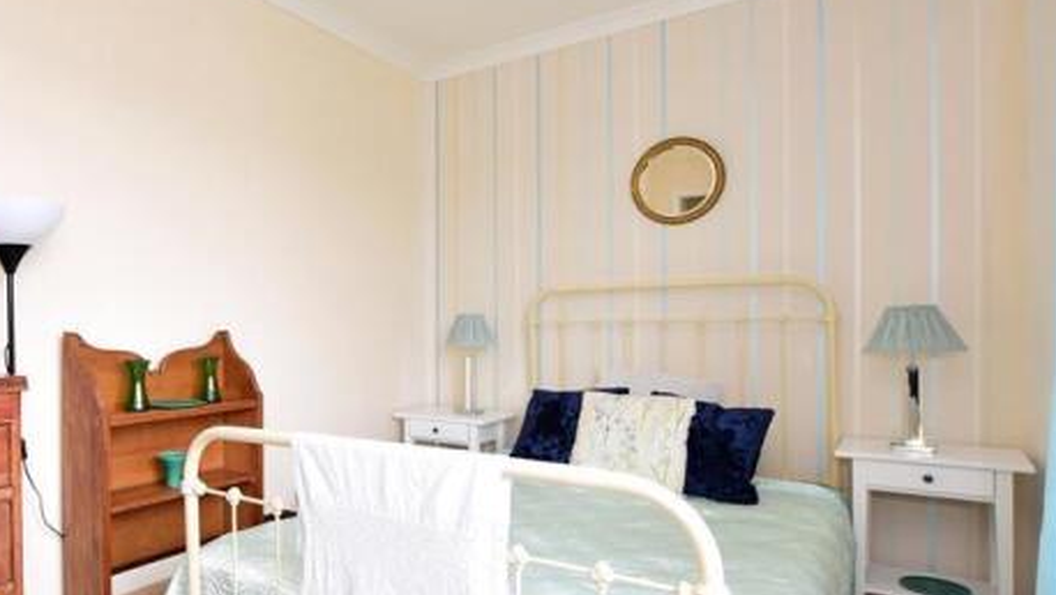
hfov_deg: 71.4
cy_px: 326
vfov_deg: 46.4
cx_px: 318
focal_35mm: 25
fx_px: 693
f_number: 6.3
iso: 400
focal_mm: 11
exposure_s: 1/50
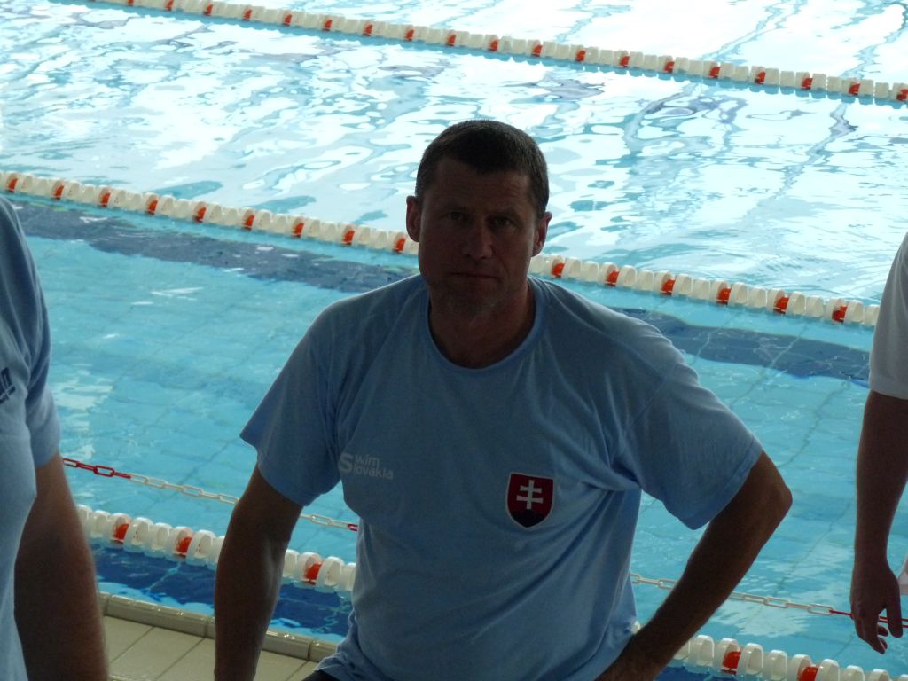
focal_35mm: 117
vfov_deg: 12.7
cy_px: 340
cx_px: 454
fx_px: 3069
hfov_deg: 16.8
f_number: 3.6
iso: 400
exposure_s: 1/160
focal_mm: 20.8
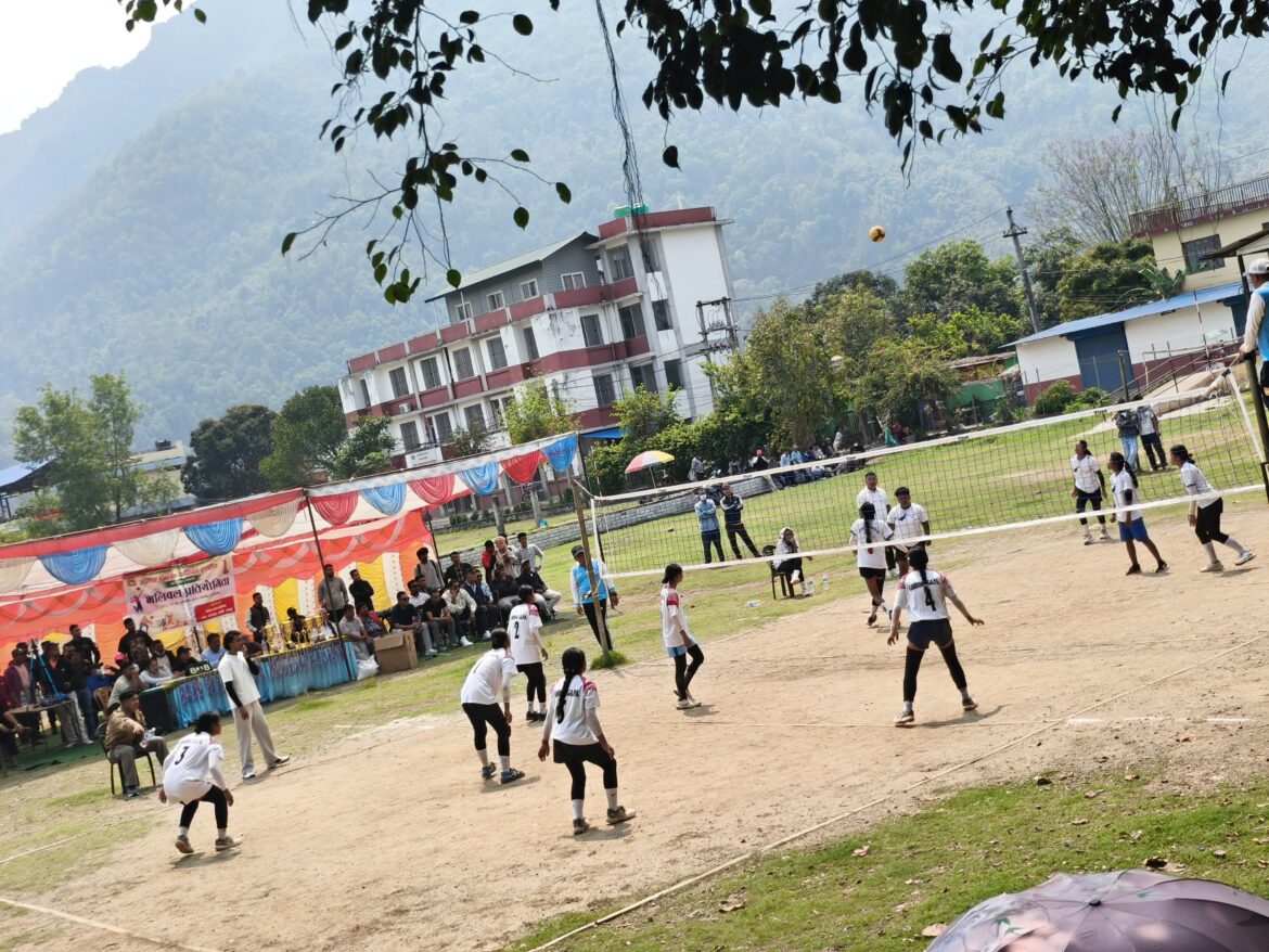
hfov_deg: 38.2
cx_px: 634
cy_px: 476
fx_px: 1833
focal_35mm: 50
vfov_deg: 29.1
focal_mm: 7.1
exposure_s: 1/1225
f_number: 1.85
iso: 101
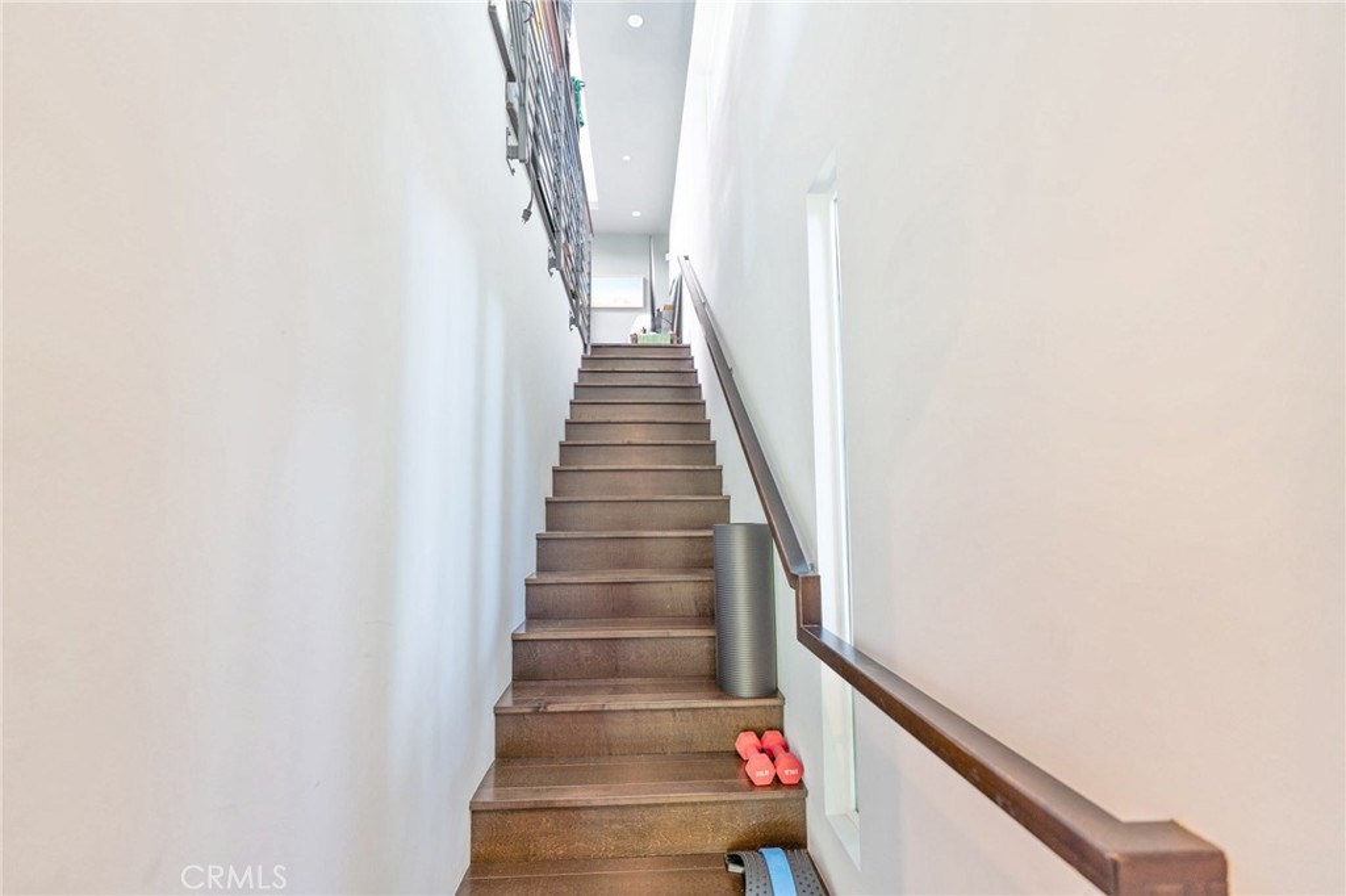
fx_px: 598
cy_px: 448
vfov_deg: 73.7
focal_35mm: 16
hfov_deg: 96.8
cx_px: 673
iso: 125
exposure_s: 1/15
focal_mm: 16
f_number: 2.8
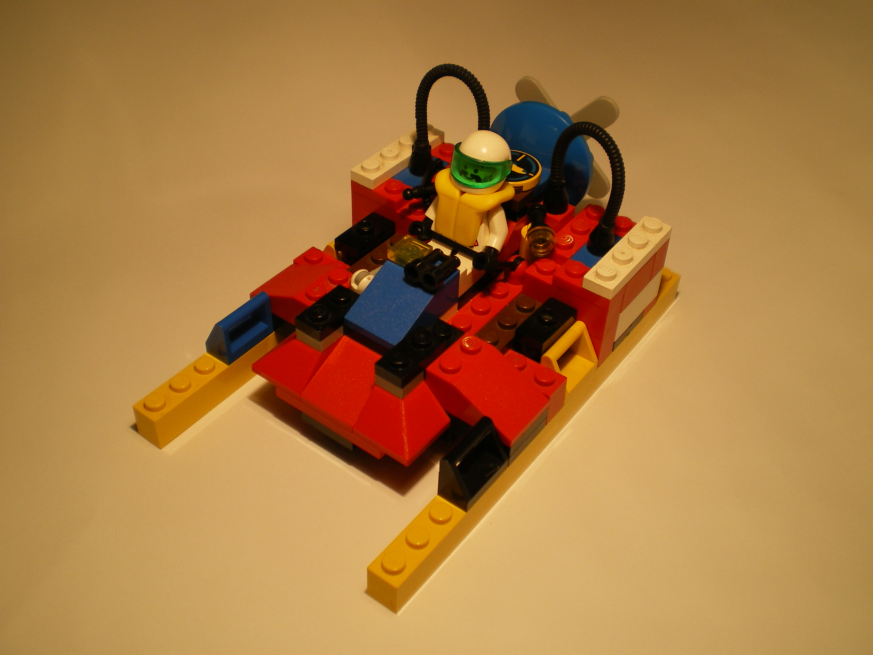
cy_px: 328
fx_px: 958
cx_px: 436
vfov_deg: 37.7
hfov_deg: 49.0
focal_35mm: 38
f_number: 3.1
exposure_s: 1/50
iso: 80
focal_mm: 6.3
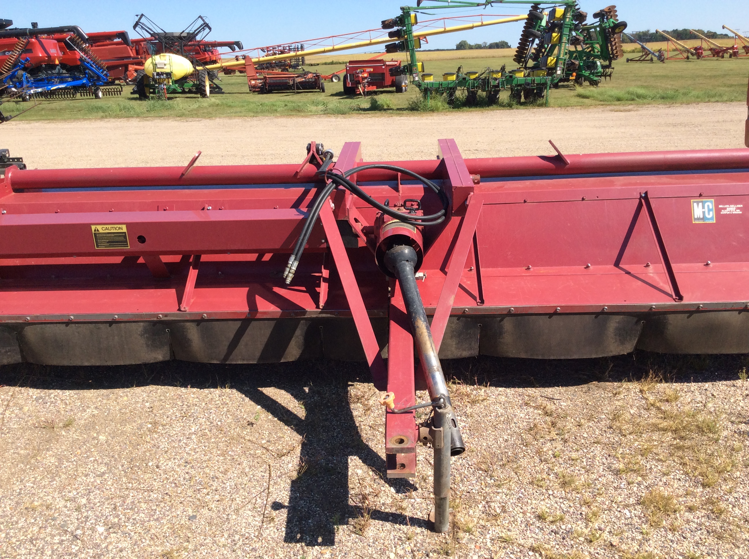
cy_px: 280
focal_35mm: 32
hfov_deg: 56.9
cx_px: 374
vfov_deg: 44.1
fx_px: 691
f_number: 2.4
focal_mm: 3.3
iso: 32
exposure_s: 1/1121
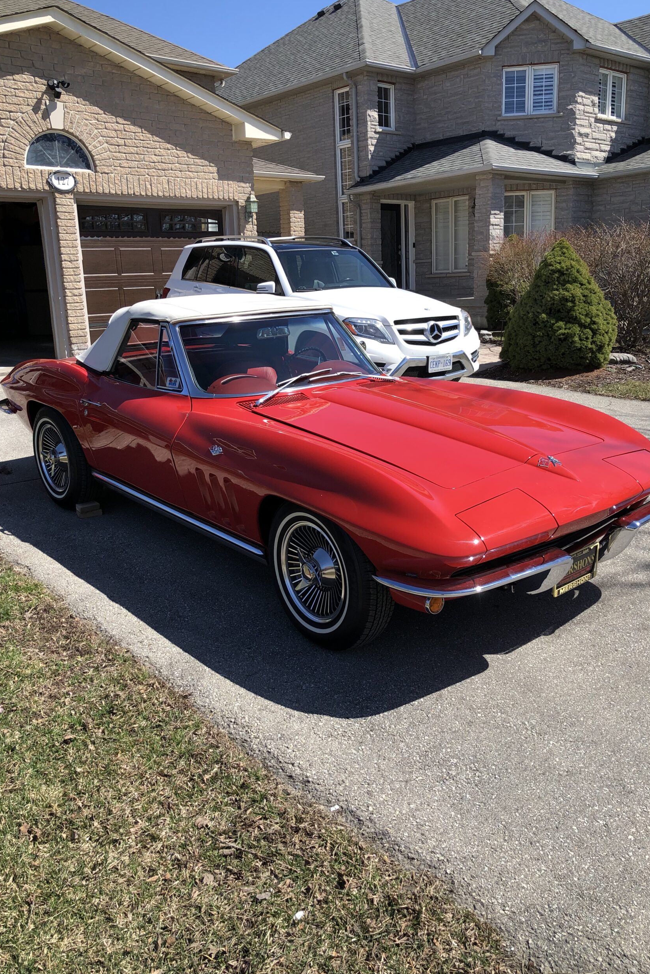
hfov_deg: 43.6
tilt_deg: -14.3
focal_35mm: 30
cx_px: 347
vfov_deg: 61.9
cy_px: 492
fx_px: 812
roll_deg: +0.9
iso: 20
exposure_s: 1/1297
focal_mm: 3.99
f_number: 1.8
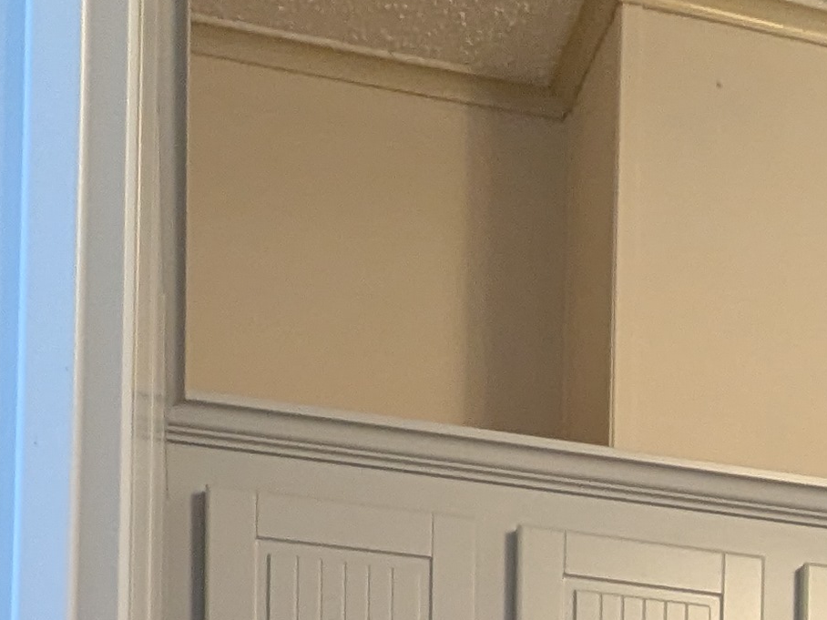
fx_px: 1720
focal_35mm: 72
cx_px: 715
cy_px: 1227
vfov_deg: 16.1
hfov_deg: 26.3
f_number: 2.2
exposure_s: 1/24
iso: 253
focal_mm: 2.35
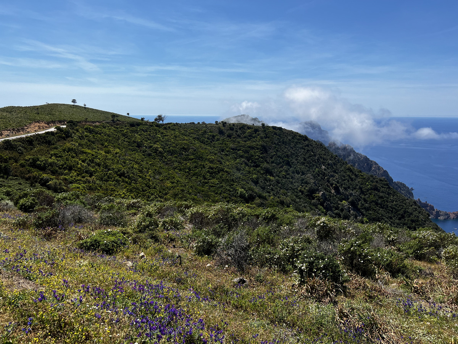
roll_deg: -0.4
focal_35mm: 26
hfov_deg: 67.3
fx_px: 344
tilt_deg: -10.0
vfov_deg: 53.1
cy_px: 172
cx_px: 229
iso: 50
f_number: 1.5
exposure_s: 1/5076
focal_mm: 5.7
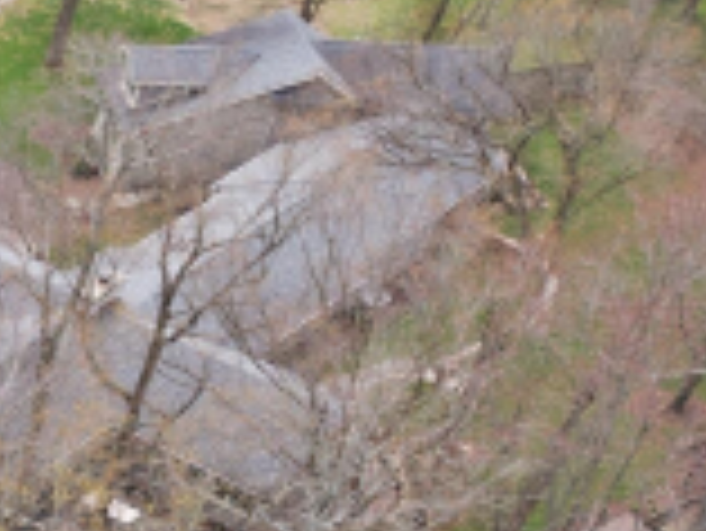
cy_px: 752
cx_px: -767
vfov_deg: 13.8
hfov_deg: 15.1
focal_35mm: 102
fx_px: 2082
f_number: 1.8
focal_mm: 8.7
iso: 160
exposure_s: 1/1250
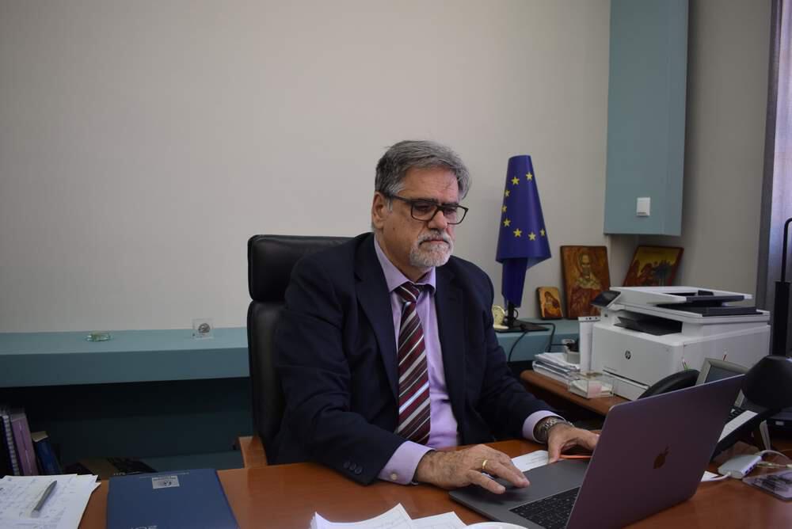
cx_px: 396
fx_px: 660
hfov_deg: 61.9
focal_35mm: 30
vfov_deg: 43.7
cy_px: 264
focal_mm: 20
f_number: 4
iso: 500
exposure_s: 1/60
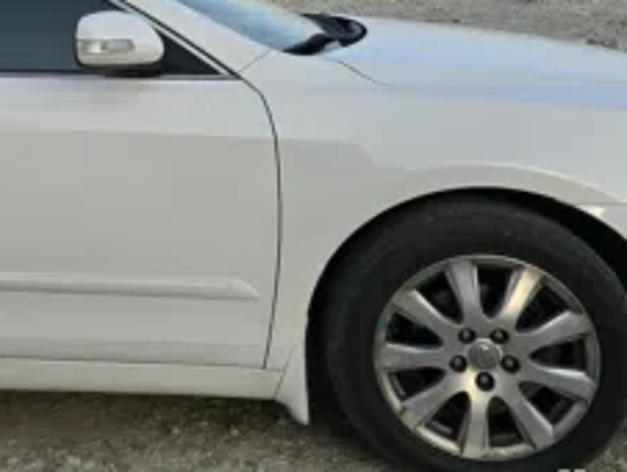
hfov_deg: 27.4
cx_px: -50
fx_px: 1179
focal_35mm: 65
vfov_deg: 22.2
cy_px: 69
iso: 12
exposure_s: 1/313
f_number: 1.7
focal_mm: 6.3
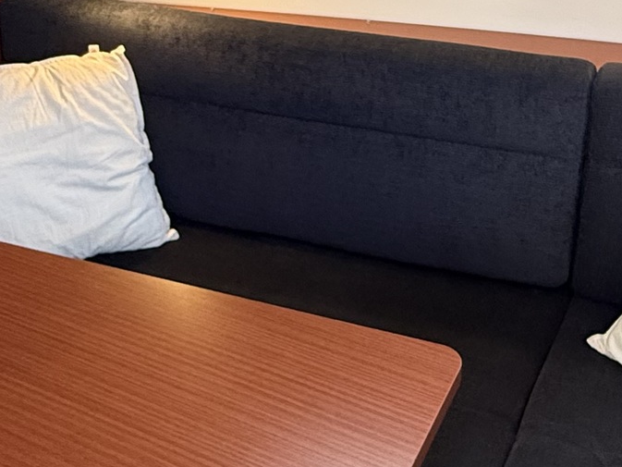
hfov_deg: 36.4
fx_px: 935
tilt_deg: -31.2
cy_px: 207
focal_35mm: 52
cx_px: 416
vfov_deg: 28.0
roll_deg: -0.1
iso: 250
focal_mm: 2.22
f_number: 2.2
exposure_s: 1/75
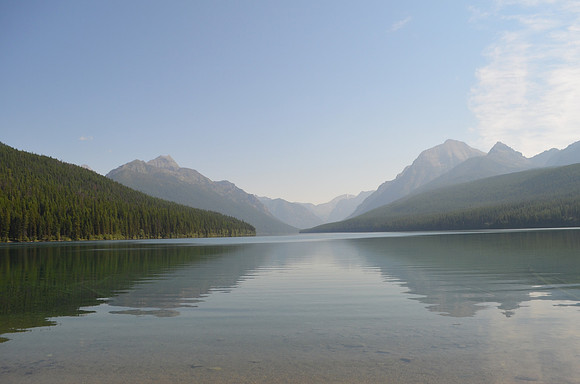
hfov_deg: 67.5
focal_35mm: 27
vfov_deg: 47.7
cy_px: 192
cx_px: 290
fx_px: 434
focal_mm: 18
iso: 400
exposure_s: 1/1600
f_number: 6.3
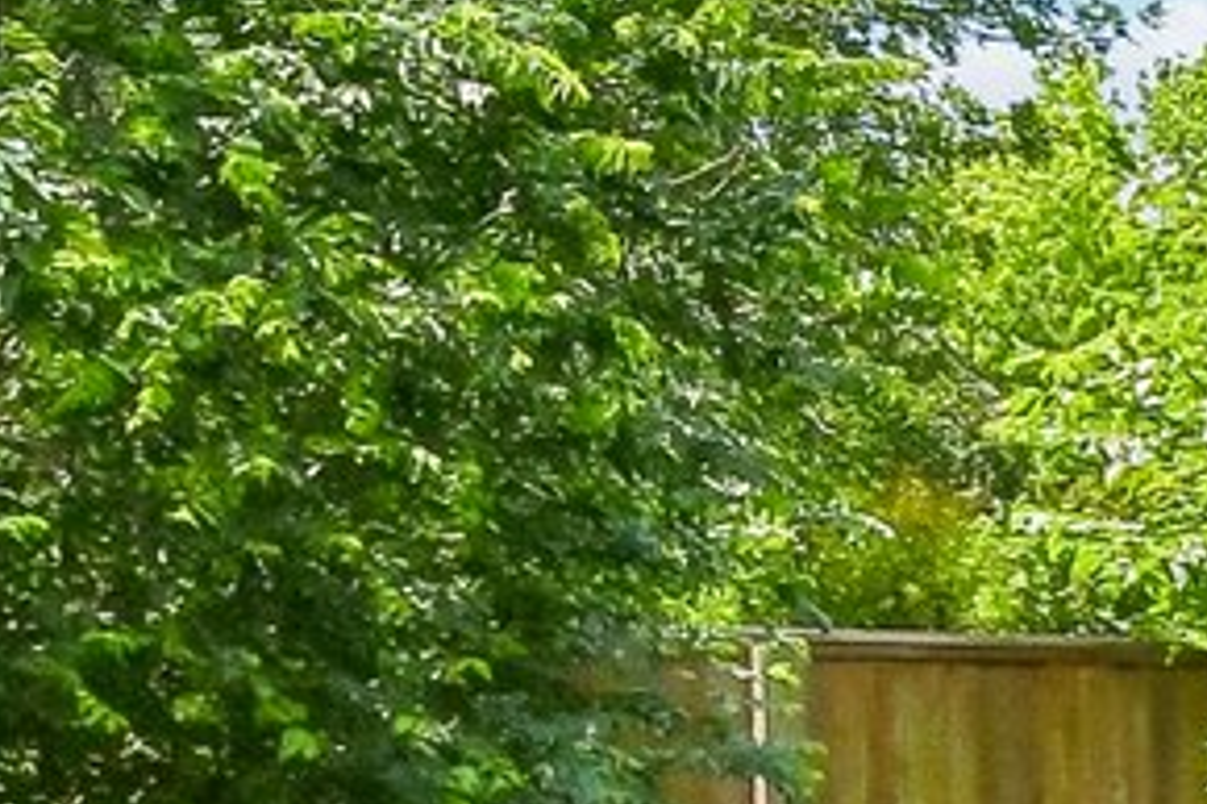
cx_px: 2993
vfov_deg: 12.9
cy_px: 456
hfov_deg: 13.4
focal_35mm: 106
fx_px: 3552
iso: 400
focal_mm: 10
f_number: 8
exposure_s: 1/1000
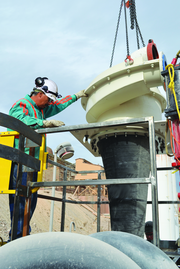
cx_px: 90
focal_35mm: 36
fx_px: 269
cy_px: 134
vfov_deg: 53.1
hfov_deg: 36.9
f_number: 8
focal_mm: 24
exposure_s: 1/250
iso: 100
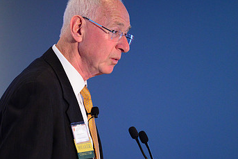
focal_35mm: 321
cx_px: 110
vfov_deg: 4.3
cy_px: 128
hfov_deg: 6.4
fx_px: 2123
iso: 4000
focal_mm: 190
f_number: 2.8
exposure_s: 1/160
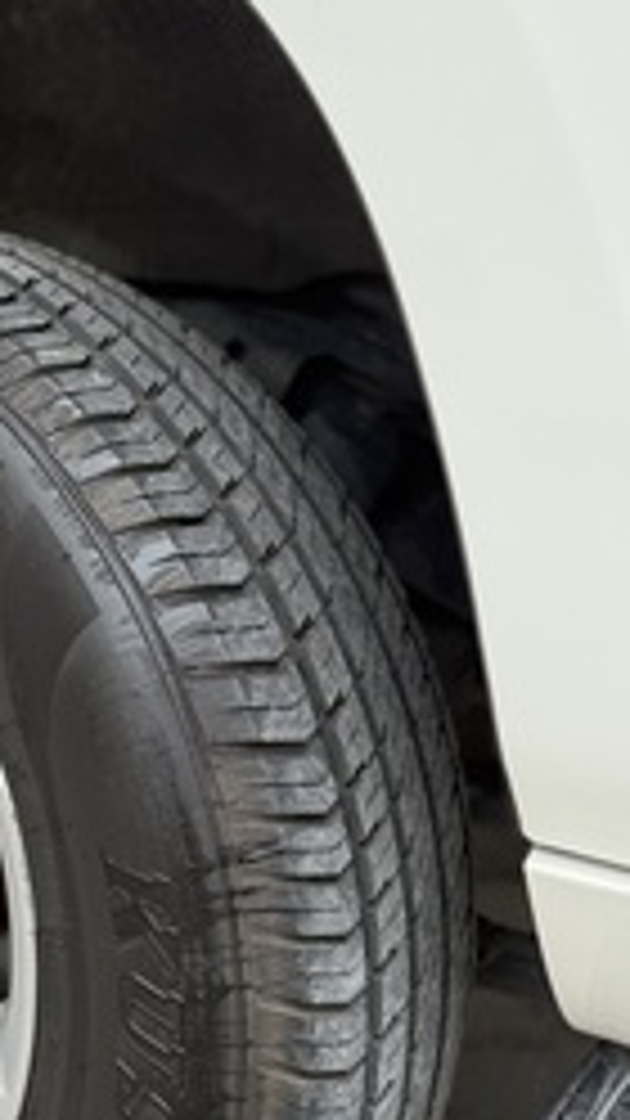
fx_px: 1426
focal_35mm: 48
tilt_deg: -5.5
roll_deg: -1.7
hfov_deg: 23.6
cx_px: -29
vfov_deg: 42.8
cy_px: 484
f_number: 1.78
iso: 100
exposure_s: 1/1005
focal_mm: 6.76
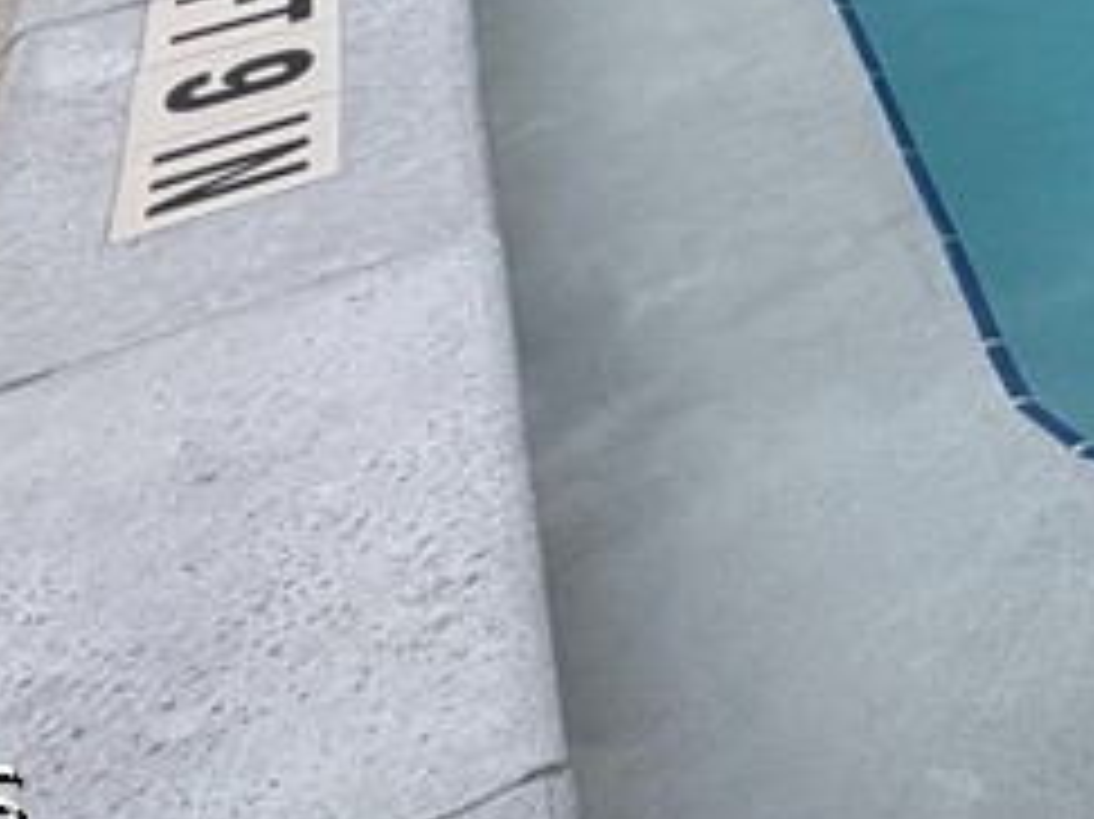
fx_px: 1864
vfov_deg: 17.3
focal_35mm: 59
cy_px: -850
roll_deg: -2.3
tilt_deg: -5.3
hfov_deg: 22.1
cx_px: 1904
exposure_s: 1/561
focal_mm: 2.22
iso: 40
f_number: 2.2
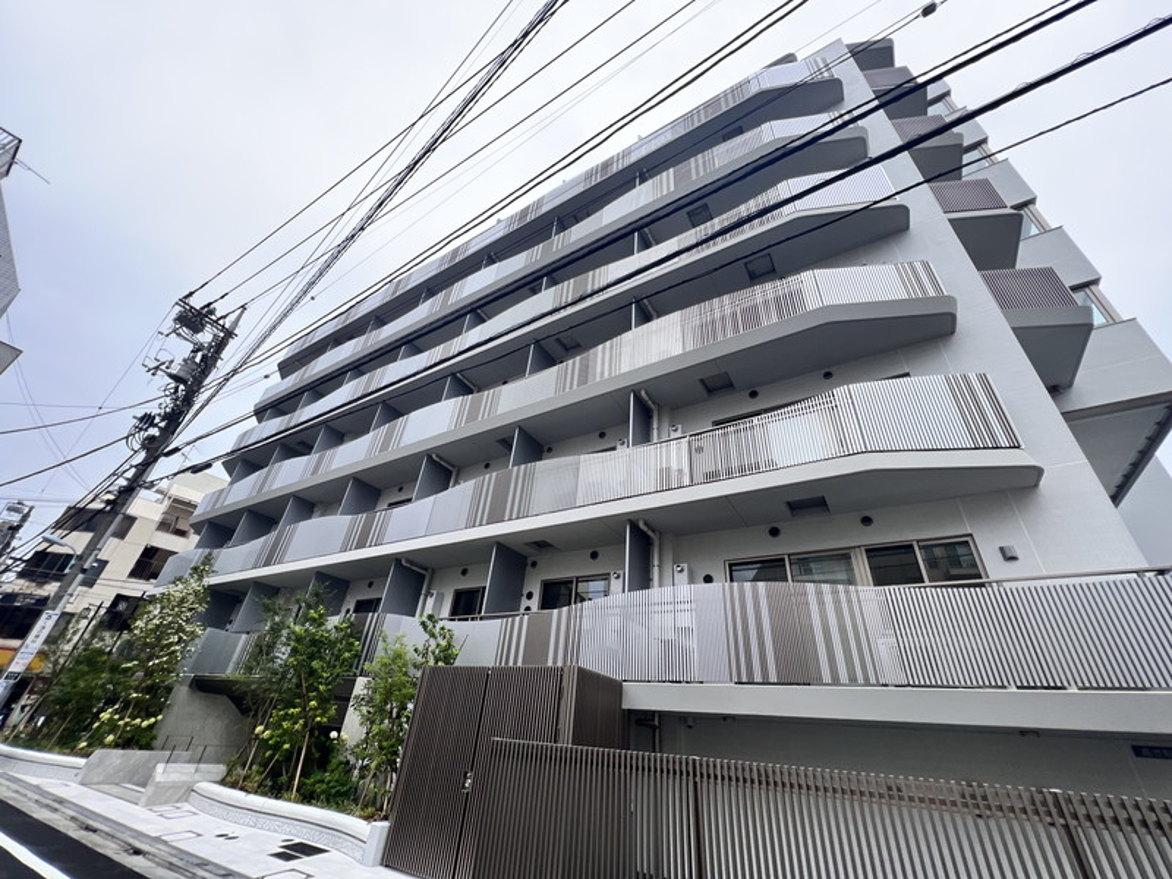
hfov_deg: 106.2
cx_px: 586
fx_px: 440
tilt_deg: +32.1
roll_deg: -4.7
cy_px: 440
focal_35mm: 13
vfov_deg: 89.9
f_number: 1.8
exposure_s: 1/1085
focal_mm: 1.57
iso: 32
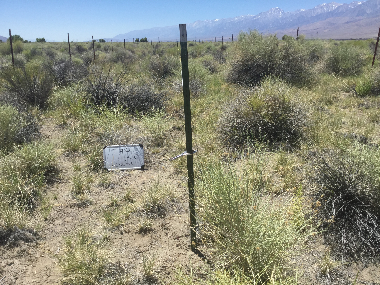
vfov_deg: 45.4
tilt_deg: -17.8
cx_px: 190
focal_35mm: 31
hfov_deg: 58.4
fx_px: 340
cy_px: 142
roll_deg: +1.5
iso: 25
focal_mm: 3.3
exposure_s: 1/1698
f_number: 2.4
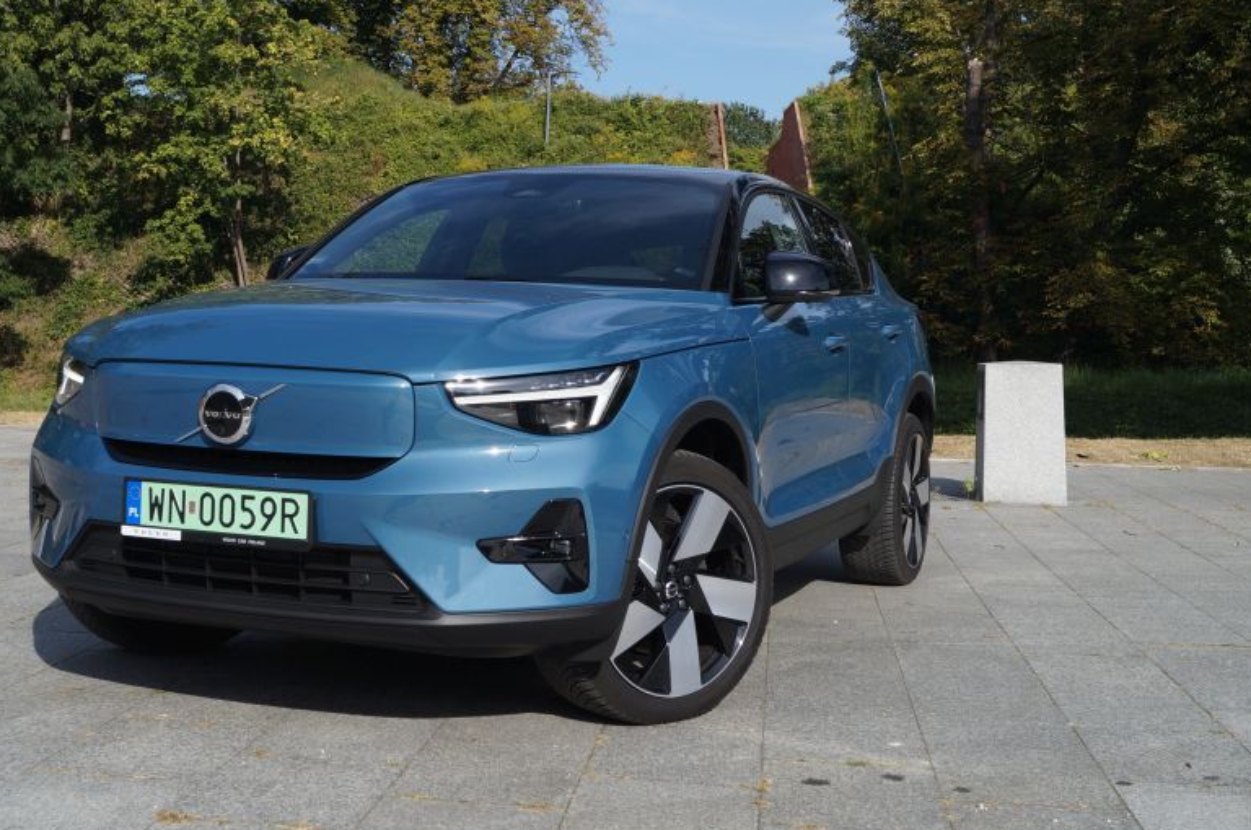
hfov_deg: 41.1
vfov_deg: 27.8
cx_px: 542
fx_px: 1666
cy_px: 285
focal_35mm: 48
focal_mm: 24
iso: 100
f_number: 8
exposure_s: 1/320
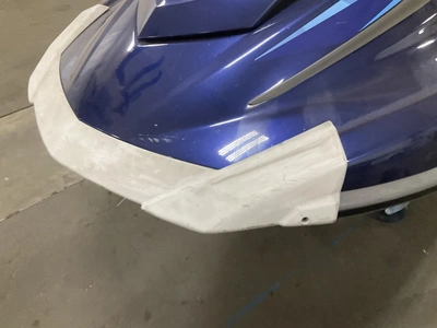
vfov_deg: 48.2
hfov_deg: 61.7
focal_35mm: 29
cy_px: 164
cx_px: 218
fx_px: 366
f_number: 1.8
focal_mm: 3
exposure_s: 1/60
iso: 200
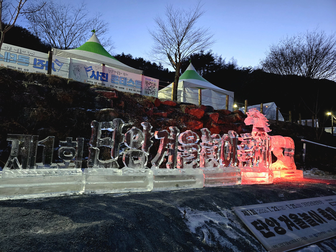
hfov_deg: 73.9
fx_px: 223
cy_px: 126
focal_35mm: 23
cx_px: 168
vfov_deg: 58.9
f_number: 1.7
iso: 1250
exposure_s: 1/60.2
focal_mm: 6.3
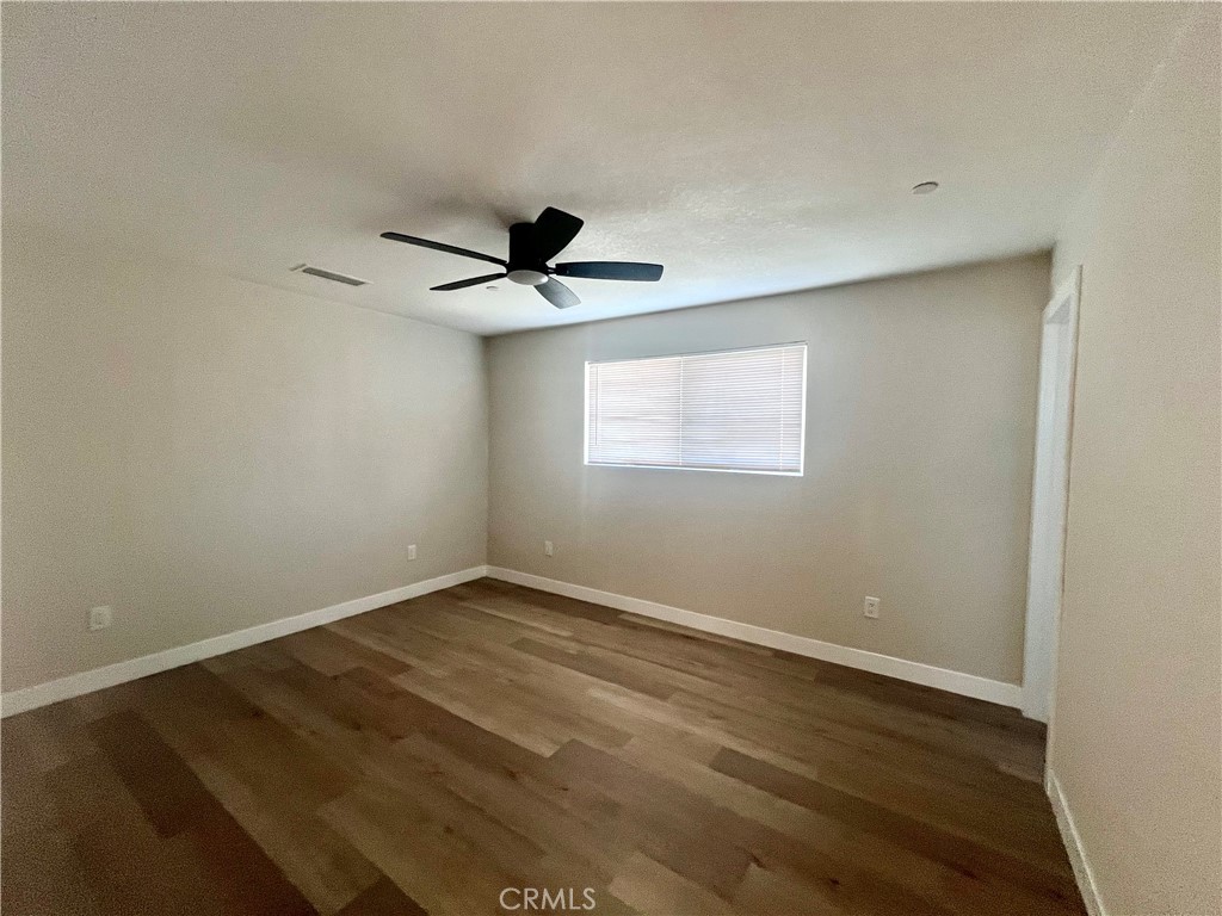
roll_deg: -0.5
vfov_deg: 89.9
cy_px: 458
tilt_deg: -2.5
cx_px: 611
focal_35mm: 13
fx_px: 459
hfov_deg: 106.2
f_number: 1.8
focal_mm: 1.57
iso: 250
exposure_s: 1/60
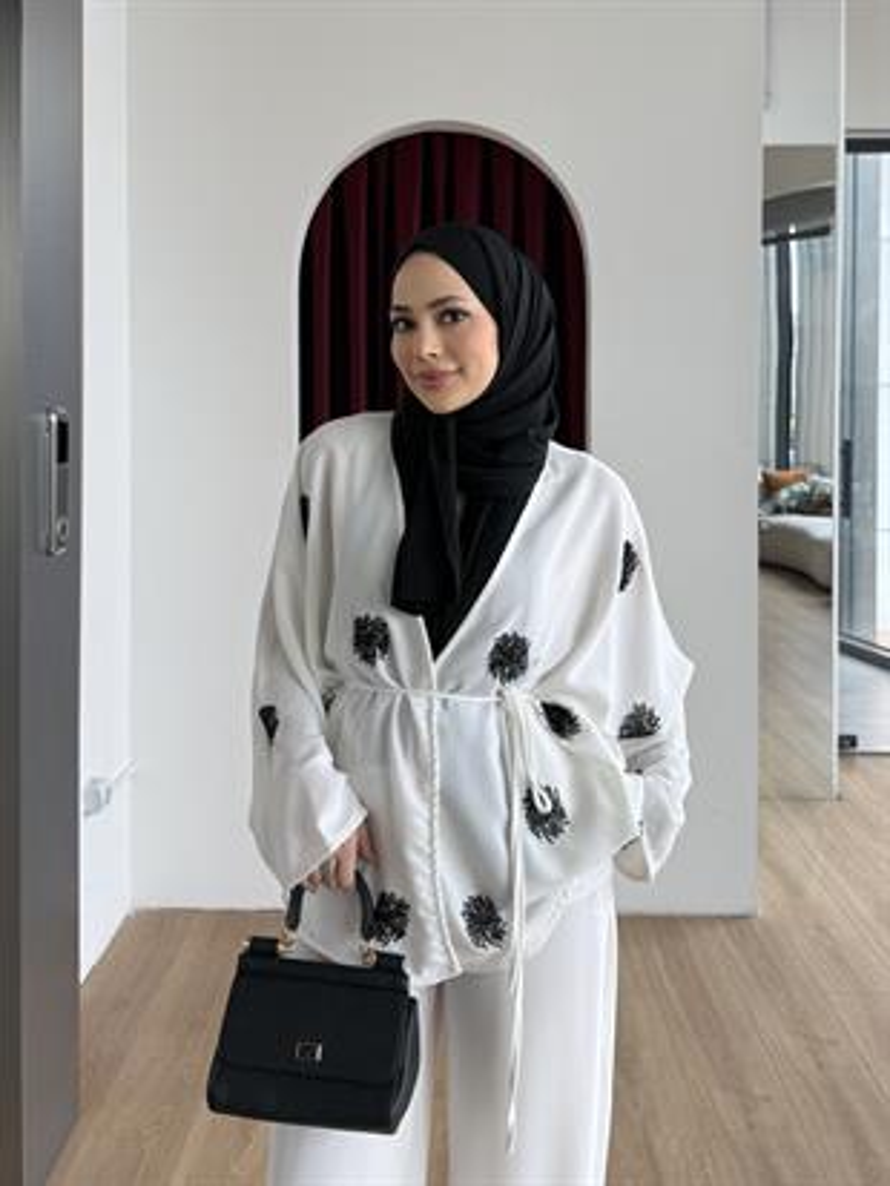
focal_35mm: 24
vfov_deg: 71.6
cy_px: 593
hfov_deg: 56.8
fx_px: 822
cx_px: 445
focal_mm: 6.76
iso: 50
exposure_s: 1/127
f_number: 1.78
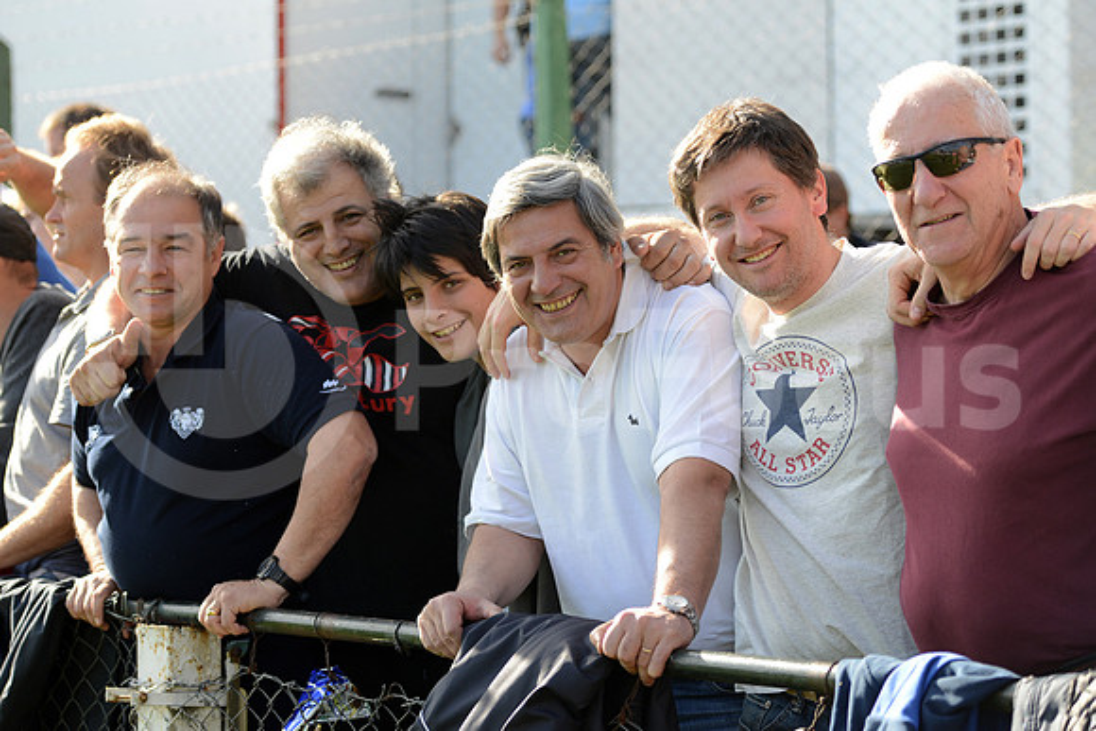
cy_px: 366
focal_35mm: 145
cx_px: 548
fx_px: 4415
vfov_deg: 9.5
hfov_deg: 14.2
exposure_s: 1/500
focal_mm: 145
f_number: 4
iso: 500
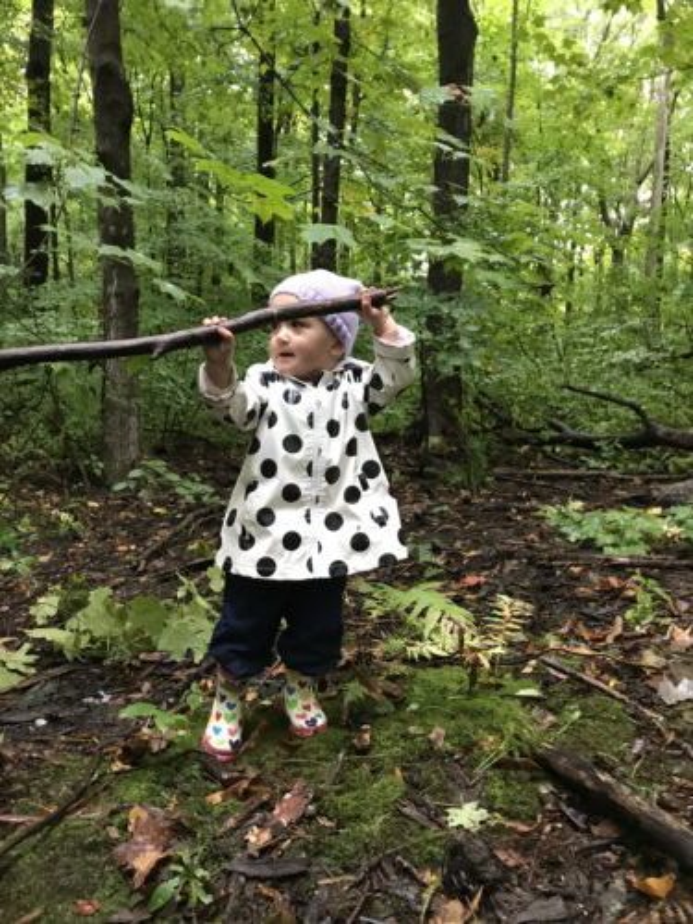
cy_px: 462
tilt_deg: -1.7
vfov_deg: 63.4
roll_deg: +0.3
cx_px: 346
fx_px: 747
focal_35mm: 28
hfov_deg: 49.7
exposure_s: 1/15
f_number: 1.8
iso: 80
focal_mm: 3.99
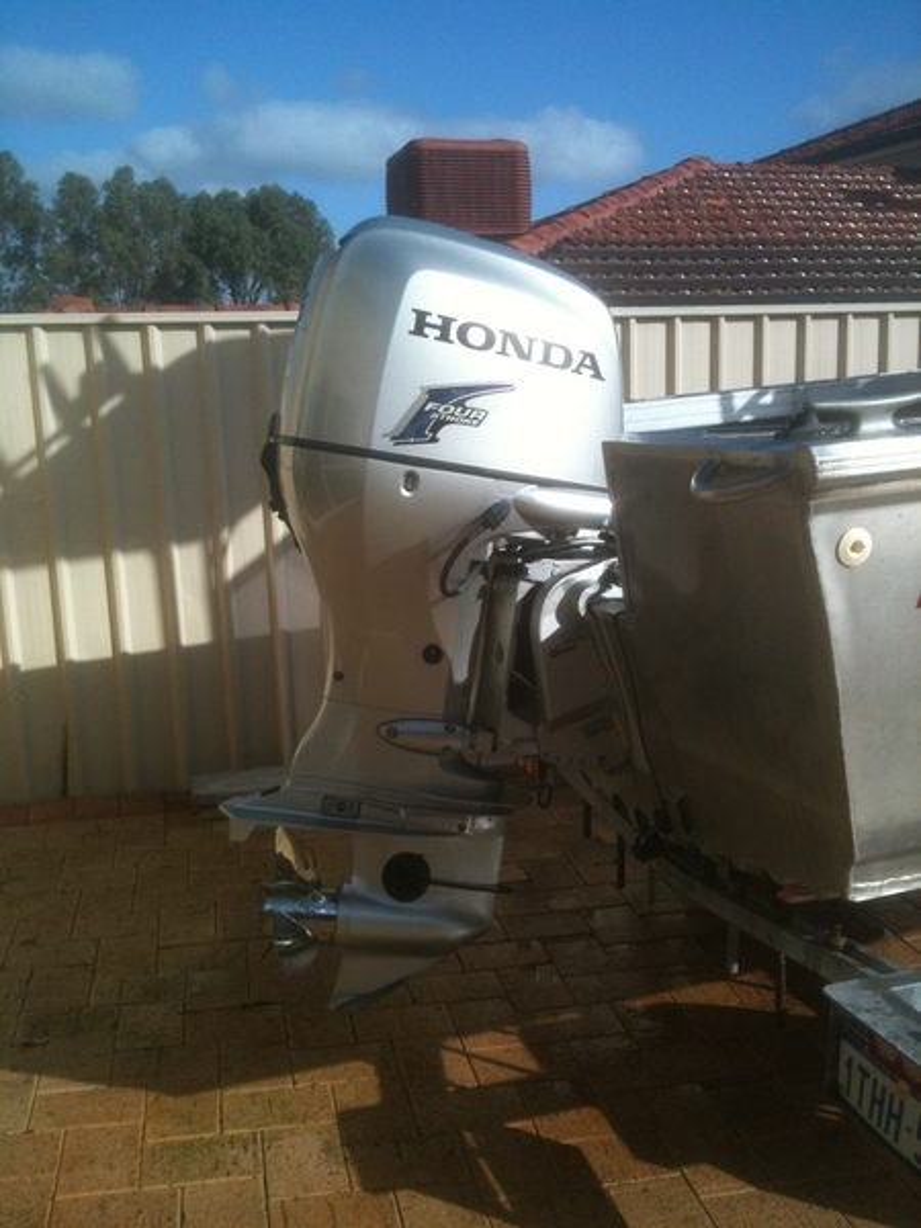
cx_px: 460
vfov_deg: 52.6
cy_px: 614
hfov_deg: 40.7
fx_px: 1242
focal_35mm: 35
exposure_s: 1/1457
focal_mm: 3.85
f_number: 2.8
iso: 64
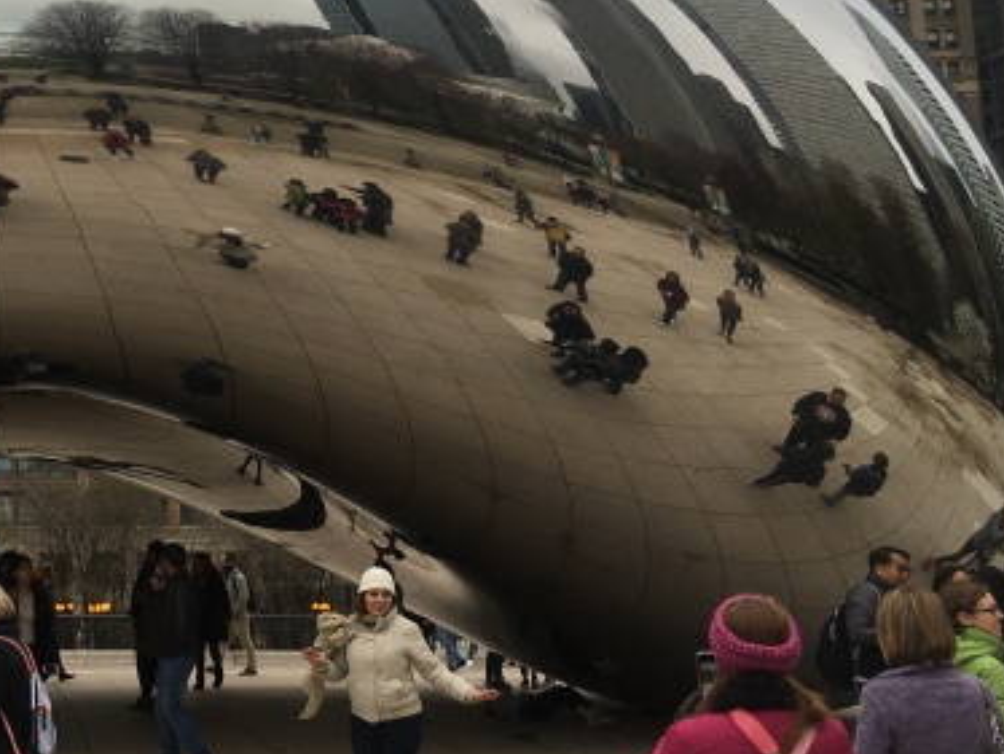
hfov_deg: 29.2
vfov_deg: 23.6
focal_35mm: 62
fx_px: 1799
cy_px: 282
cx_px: 8
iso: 25
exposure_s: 1/158
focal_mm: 4.15
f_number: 2.2
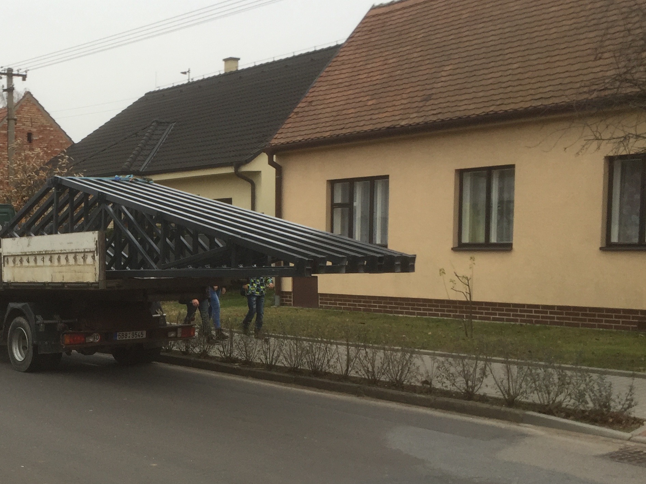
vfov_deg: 28.8
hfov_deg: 36.5
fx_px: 933
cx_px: 104
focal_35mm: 50
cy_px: 336
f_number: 2.2
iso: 40
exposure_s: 1/100
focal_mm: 4.15
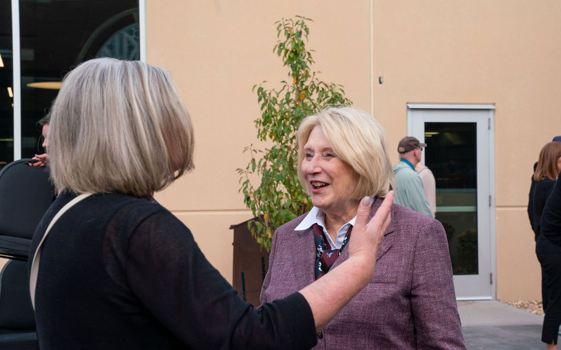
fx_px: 1024
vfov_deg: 19.4
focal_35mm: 67
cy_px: 162
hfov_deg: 30.6
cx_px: 312
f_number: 8
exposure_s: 1/500
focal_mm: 57
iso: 500
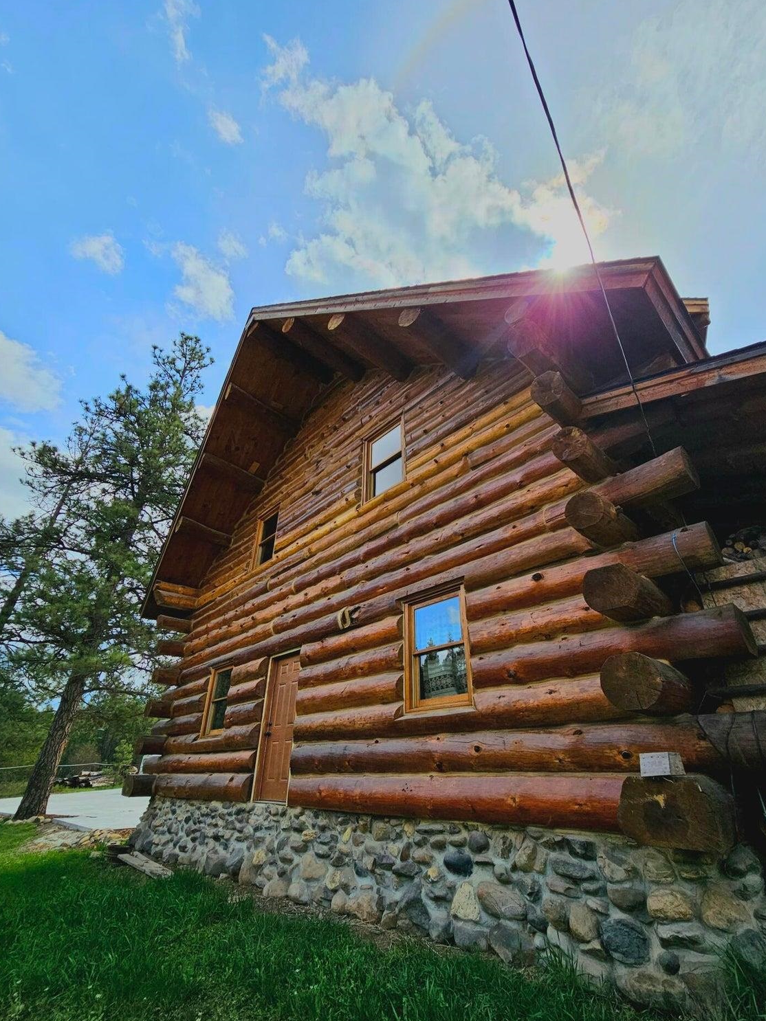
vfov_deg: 102.0
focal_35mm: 14
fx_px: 413
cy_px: 534
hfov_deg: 85.6
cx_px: 404
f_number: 2.2
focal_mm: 2.2
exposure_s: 1/2500
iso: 50
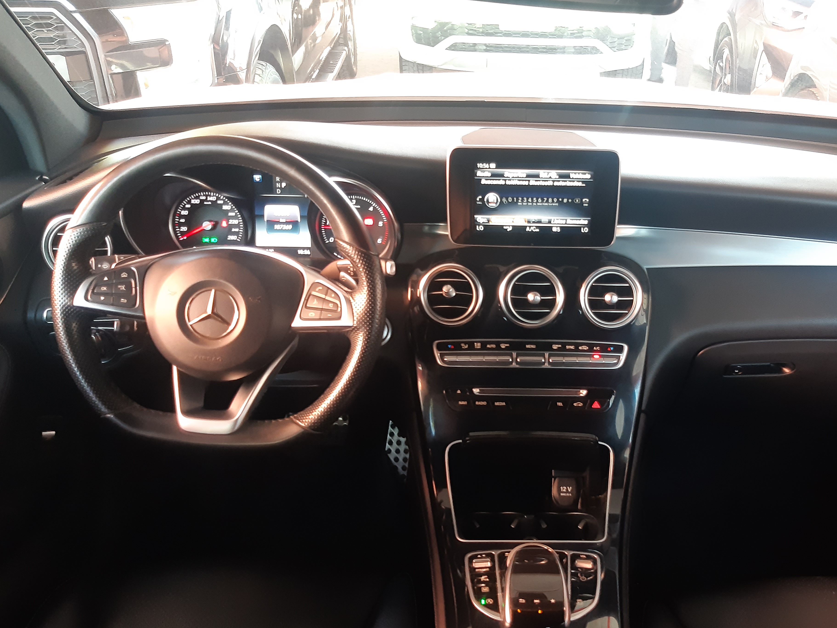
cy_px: 353
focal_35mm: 33
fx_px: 798
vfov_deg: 42.9
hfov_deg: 54.7
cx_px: 523
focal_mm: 3.92
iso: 250
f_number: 1.7
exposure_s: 1/25
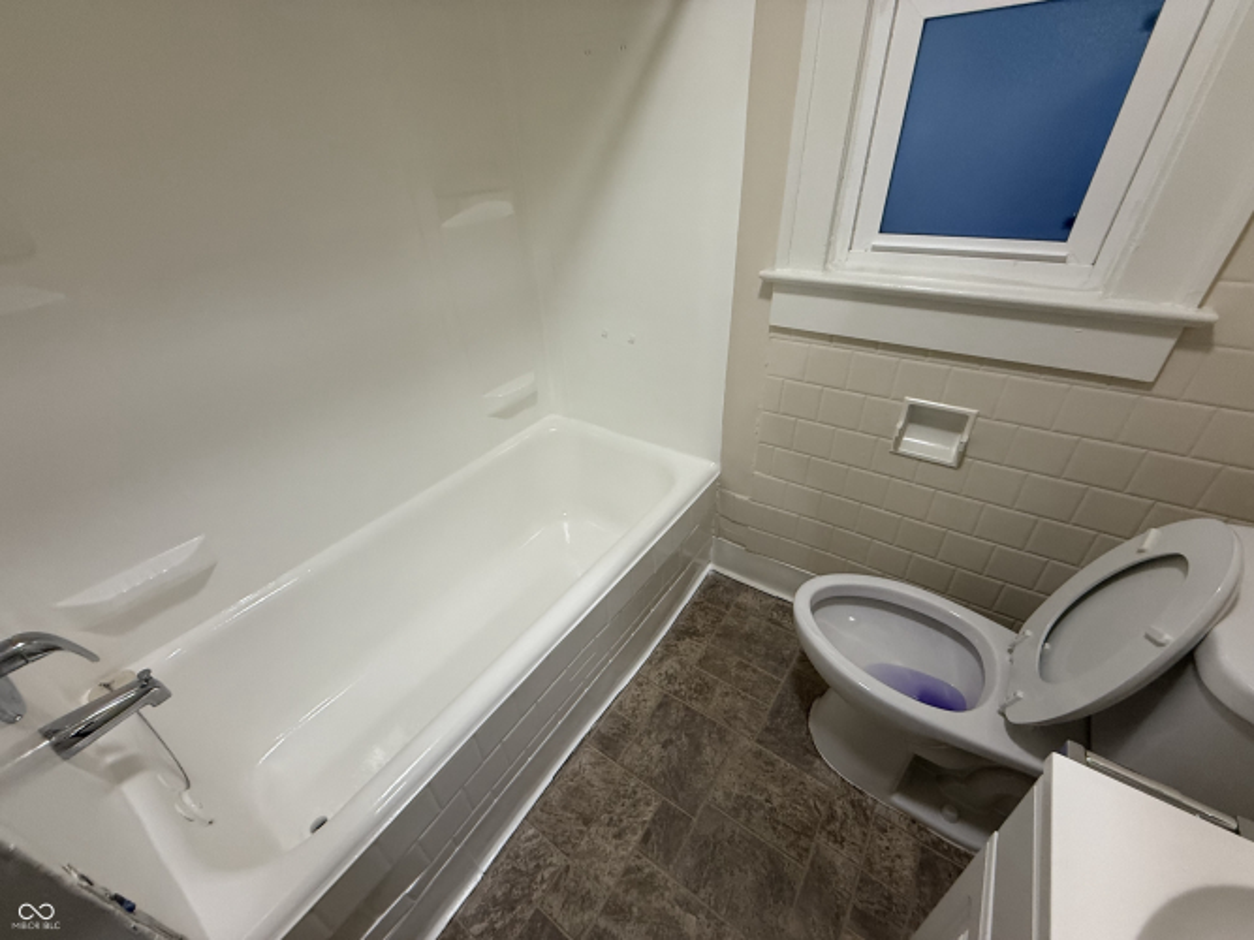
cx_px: 627
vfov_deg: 85.7
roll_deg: +2.2
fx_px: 507
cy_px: 470
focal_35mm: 14
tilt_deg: -32.0
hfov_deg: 102.1
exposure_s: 1/60
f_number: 2.2
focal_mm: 2.22
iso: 320
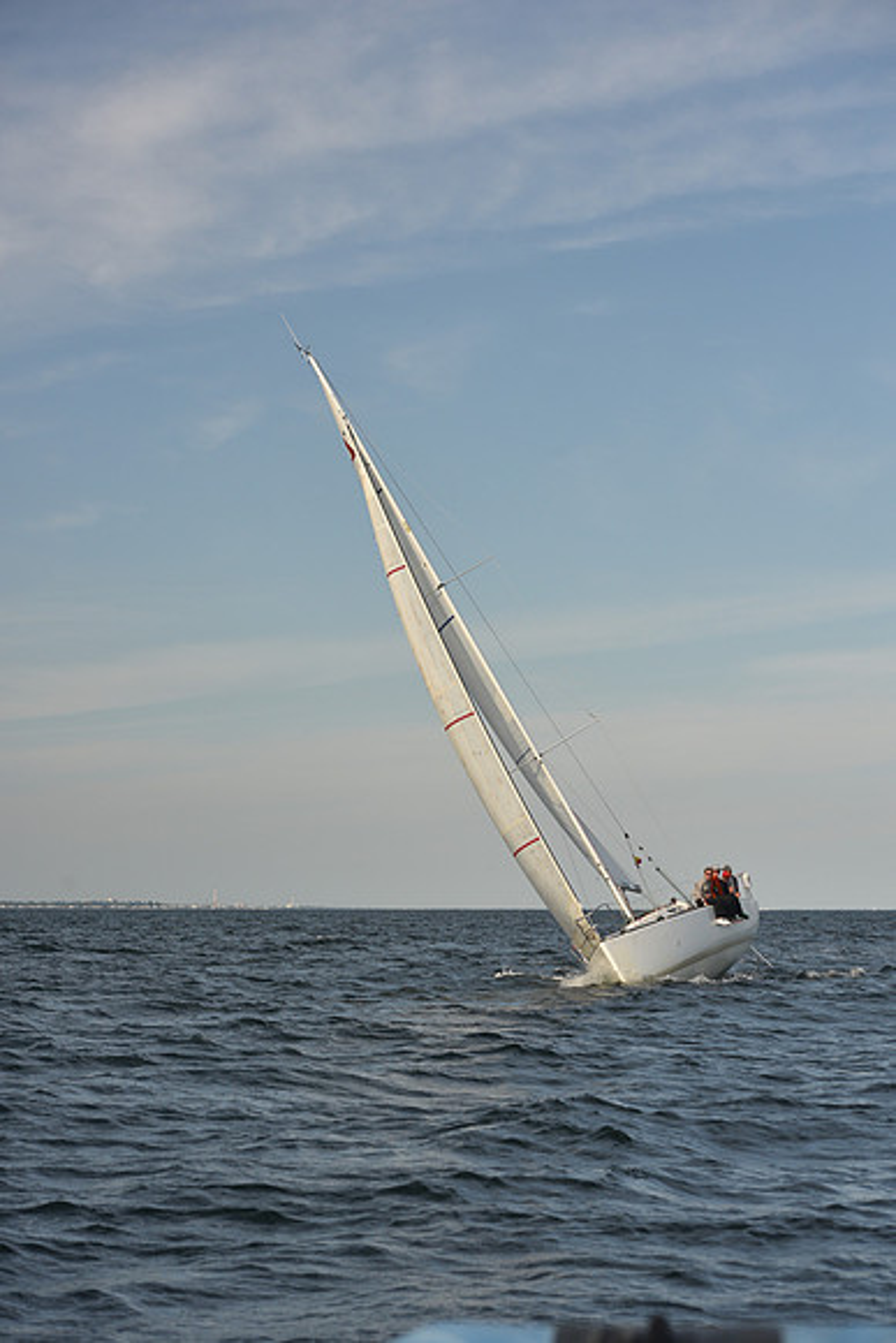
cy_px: 672
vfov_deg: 27.0
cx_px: 448
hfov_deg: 18.2
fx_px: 2798
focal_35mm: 75
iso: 250
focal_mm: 75
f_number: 5.6
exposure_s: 1/640
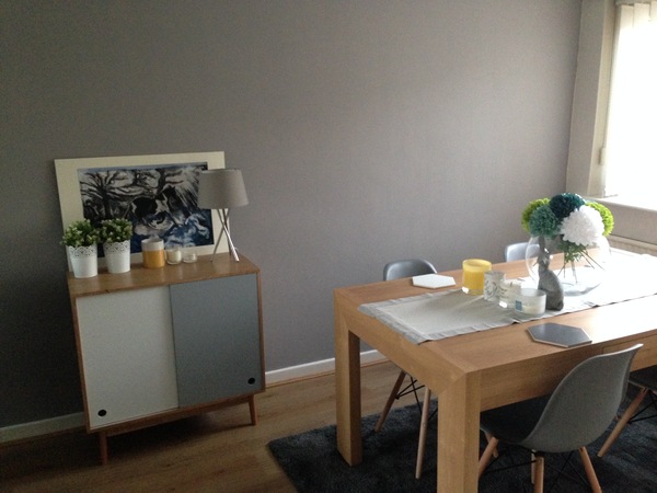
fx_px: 626
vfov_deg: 42.9
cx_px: 328
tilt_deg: -11.9
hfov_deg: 55.4
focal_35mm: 33
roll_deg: -0.3
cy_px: 246
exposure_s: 1/15
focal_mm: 4.12
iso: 400
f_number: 2.4
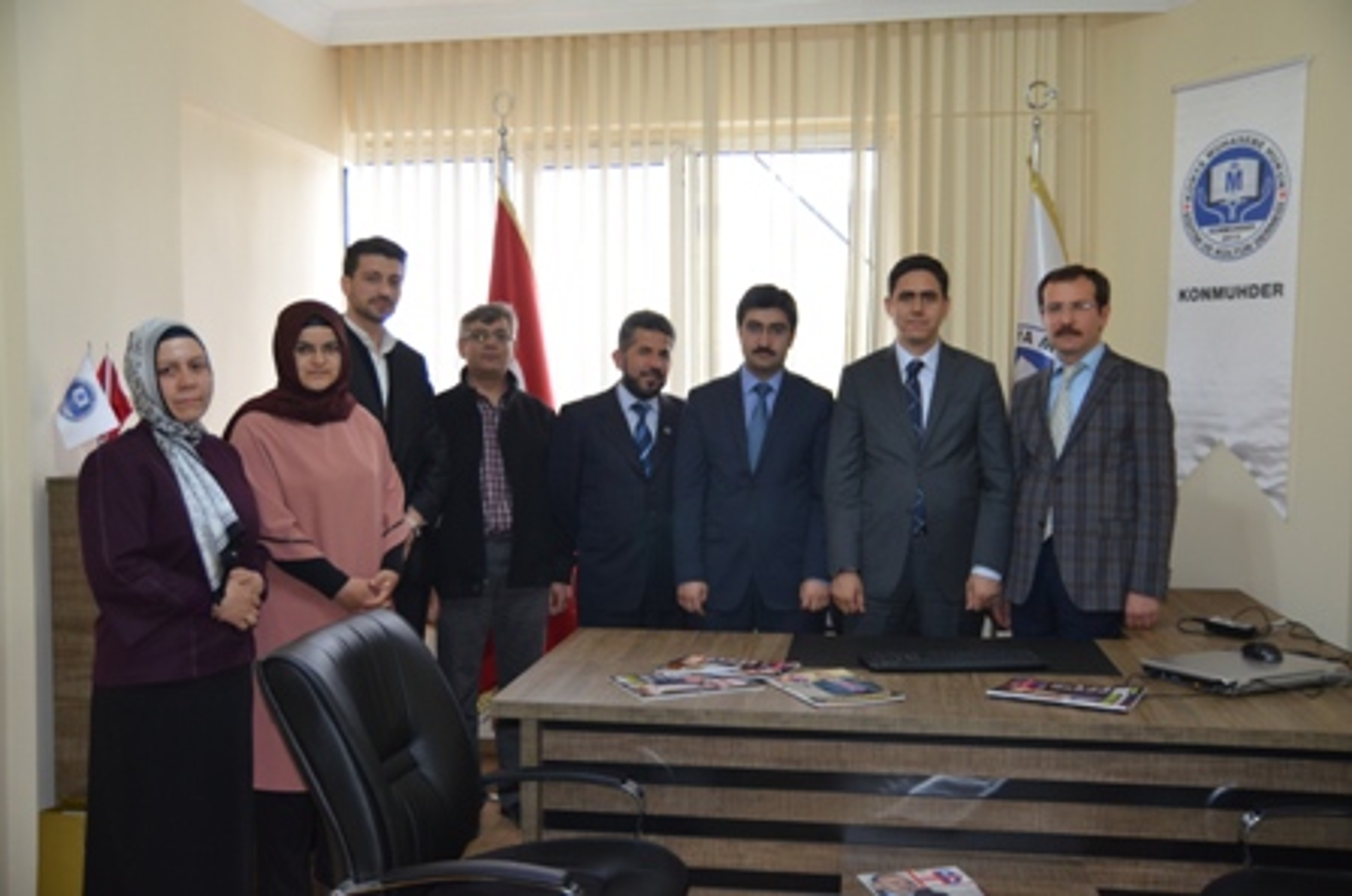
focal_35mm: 36
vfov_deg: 36.7
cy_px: 448
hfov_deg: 53.2
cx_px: 676
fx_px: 1350
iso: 720
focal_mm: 24
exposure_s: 1/60
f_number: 2.8
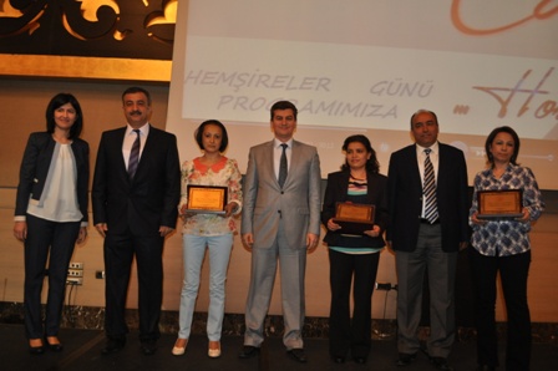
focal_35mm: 30
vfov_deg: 43.5
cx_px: 279
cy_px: 186
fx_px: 465
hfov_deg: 62.0
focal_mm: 20
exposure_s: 1/60
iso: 800
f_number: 3.8
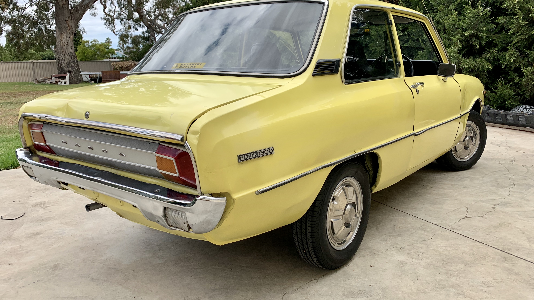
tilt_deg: -10.2
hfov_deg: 66.1
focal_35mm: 29
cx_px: 266
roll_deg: +0.3
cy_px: 143
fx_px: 411
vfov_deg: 40.2
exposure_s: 1/1332
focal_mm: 4.25
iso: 25
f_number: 1.8
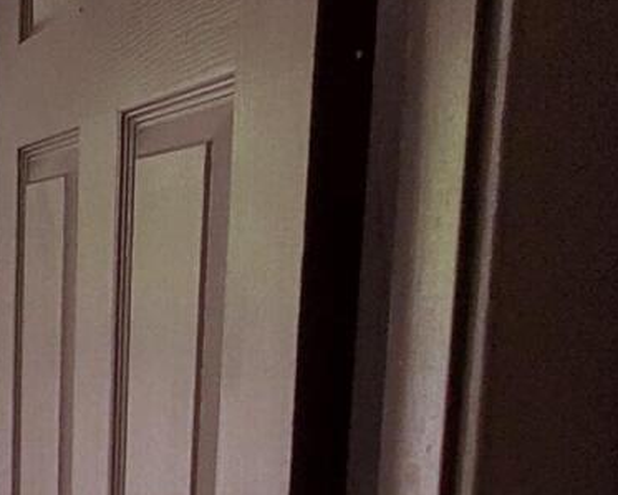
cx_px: -227
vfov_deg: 22.0
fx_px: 1245
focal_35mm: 68
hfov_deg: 23.8
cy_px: 442
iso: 50
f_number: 2.2
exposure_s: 1/170
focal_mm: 1.8
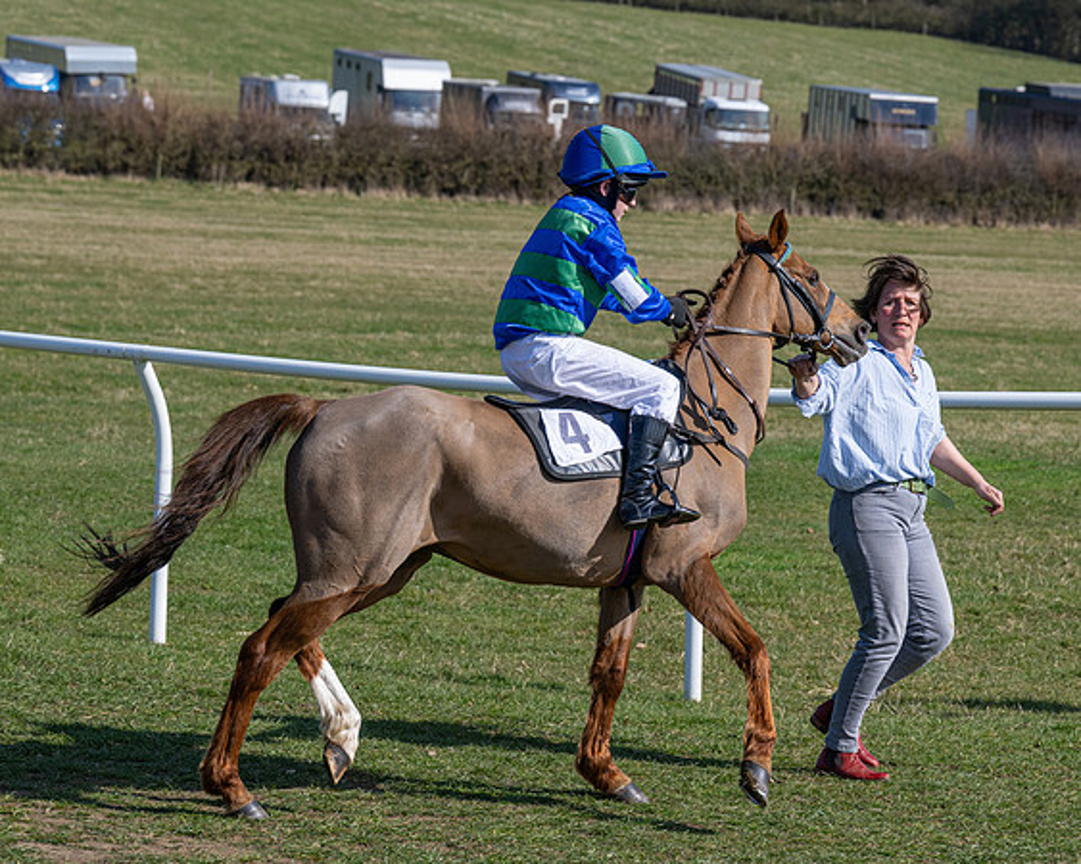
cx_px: 649
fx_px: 4542
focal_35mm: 142
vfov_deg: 10.9
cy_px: 432
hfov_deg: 13.6
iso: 200
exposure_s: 1/2000
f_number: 5
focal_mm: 84
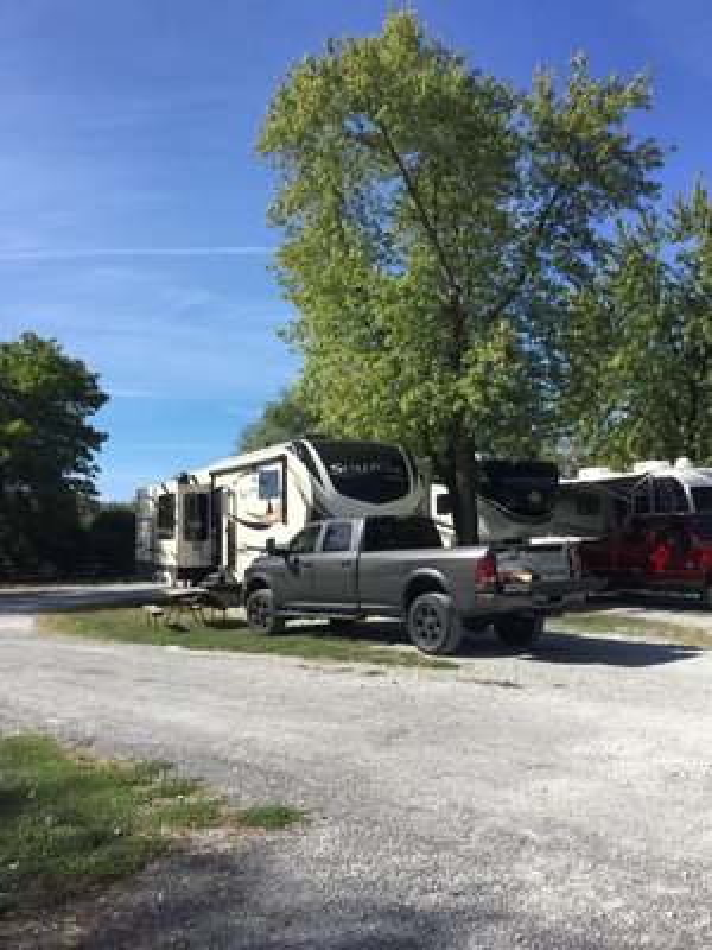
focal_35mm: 31
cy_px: 475
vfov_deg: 58.4
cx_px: 356
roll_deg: +1.6
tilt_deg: +2.8
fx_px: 850
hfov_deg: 45.4
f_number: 2.4
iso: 25
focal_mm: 3.3
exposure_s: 1/1131
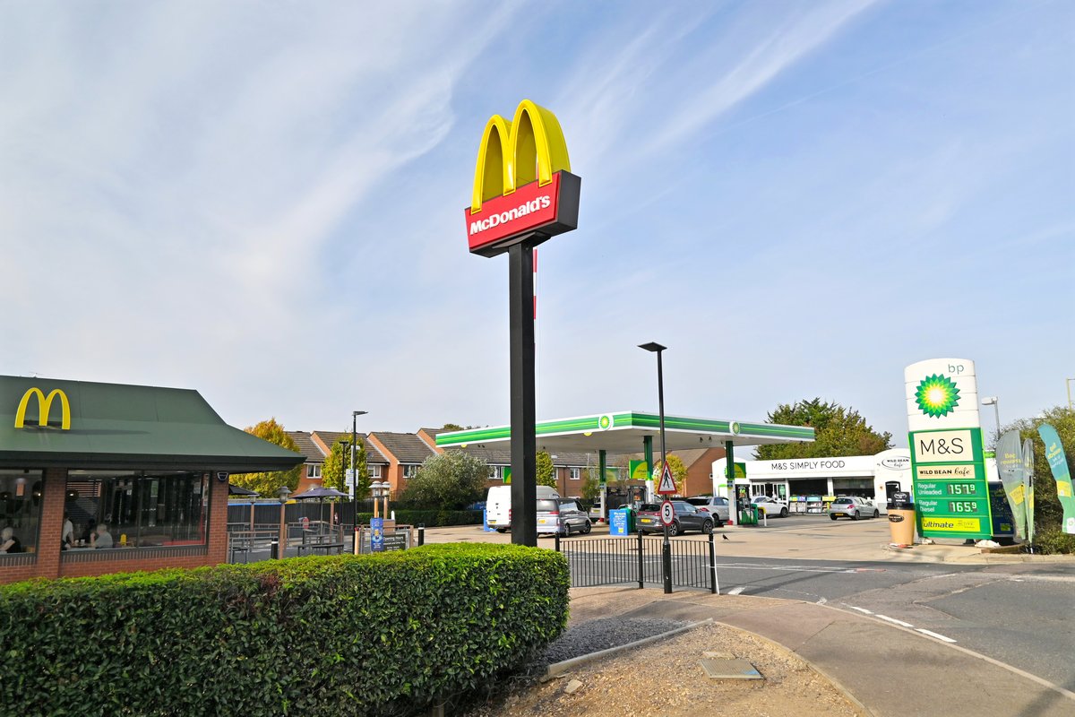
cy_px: 358
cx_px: 538
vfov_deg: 49.1
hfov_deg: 68.9
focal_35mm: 26
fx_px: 784
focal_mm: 17.5
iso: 100
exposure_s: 1/500
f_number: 4.5
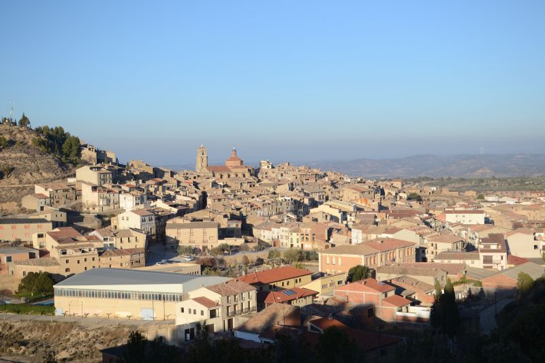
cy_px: 182
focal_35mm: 52
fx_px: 795
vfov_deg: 25.7
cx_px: 272
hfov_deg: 37.9
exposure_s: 1/2000
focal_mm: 35
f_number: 3.2
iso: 100
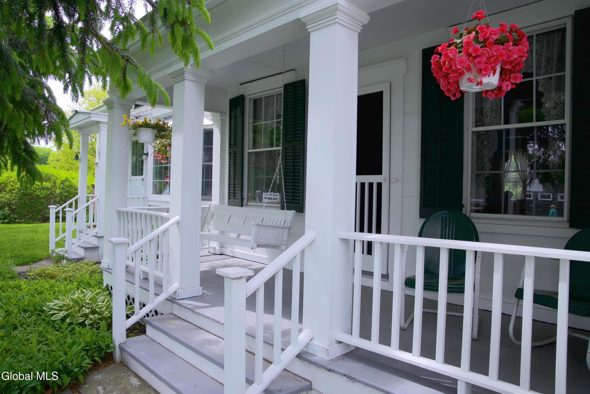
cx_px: 295
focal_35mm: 24
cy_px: 197
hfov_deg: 73.7
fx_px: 393
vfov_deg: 53.2
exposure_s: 1/30
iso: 100
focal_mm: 24
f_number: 16
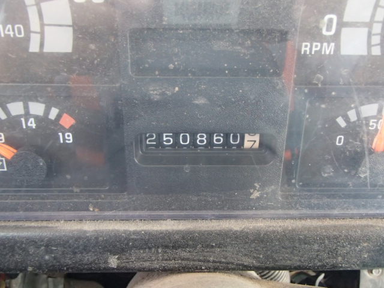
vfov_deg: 38.7
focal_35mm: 37
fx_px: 410
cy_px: 144
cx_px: 192
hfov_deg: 50.1
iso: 1000
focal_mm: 6.64
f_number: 4.7
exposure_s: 1/40
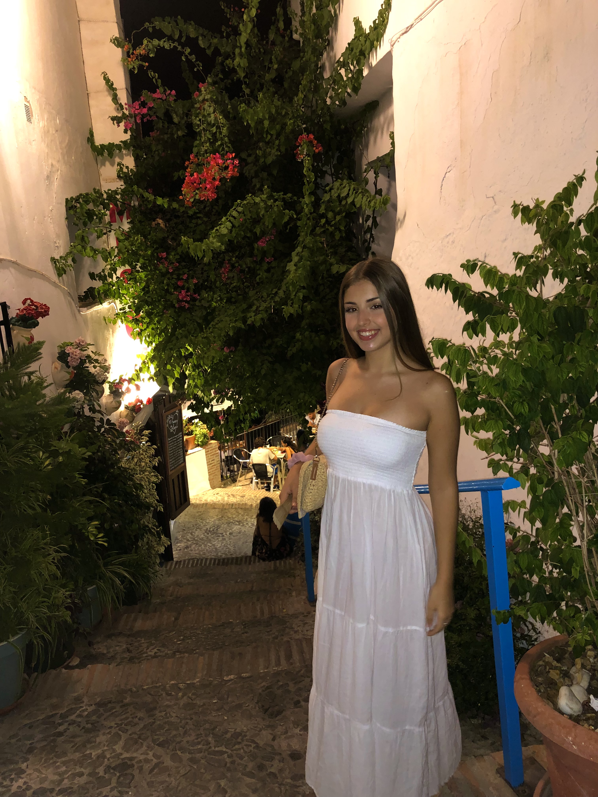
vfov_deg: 63.4
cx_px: 299
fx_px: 645
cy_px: 398
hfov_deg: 49.7
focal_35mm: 28
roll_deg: +4.6
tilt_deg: -13.5
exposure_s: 1/11
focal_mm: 4
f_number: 1.8
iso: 160
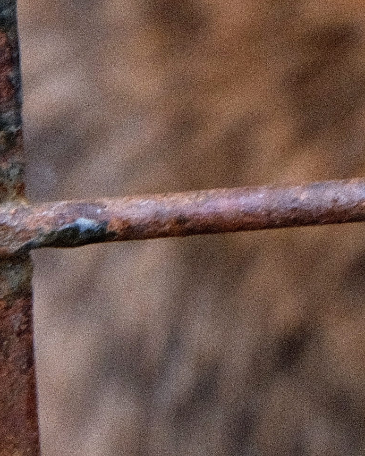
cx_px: 1132
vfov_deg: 4.7
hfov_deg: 3.7
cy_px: -484
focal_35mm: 408
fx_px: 5508
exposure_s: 1/58
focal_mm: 46.7
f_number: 5.6
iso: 1000
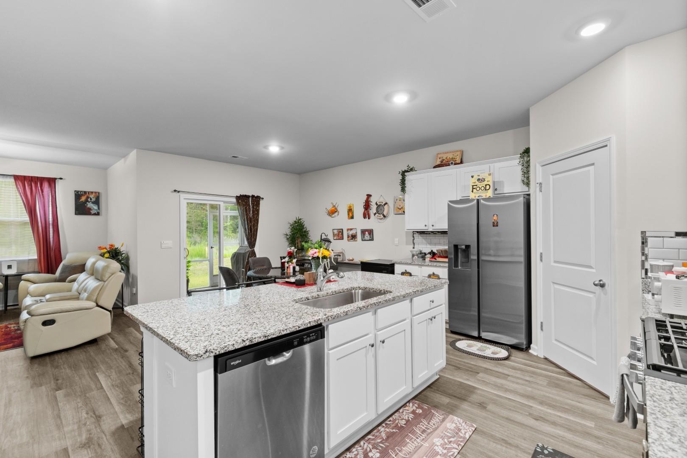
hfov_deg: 100.4
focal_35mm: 15
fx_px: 286
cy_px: 229
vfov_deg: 77.3
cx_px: 344
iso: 100
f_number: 4.5
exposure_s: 1/2
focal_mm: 10
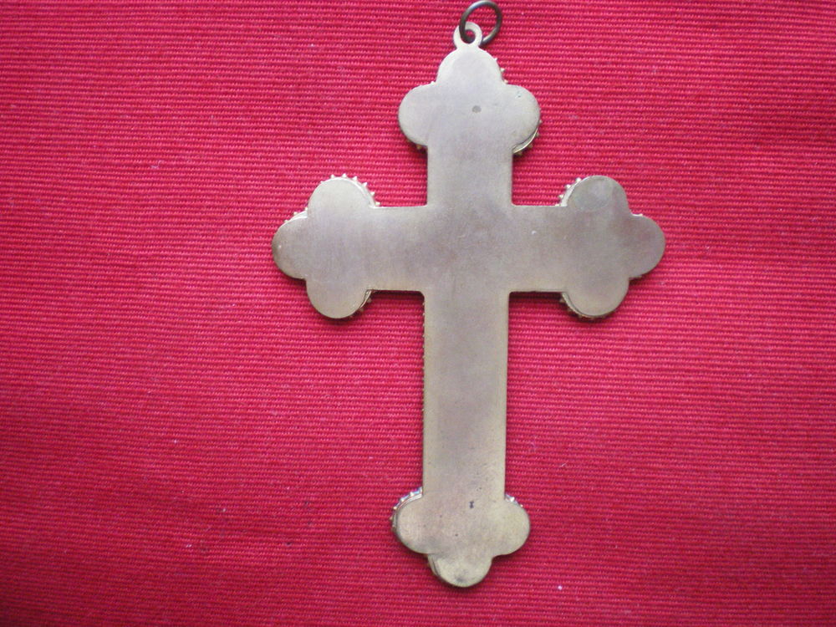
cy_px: 314
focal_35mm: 38
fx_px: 918
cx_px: 418
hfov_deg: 49.0
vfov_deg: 37.7
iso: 400
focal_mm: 6.3
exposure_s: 1/40
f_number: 3.1
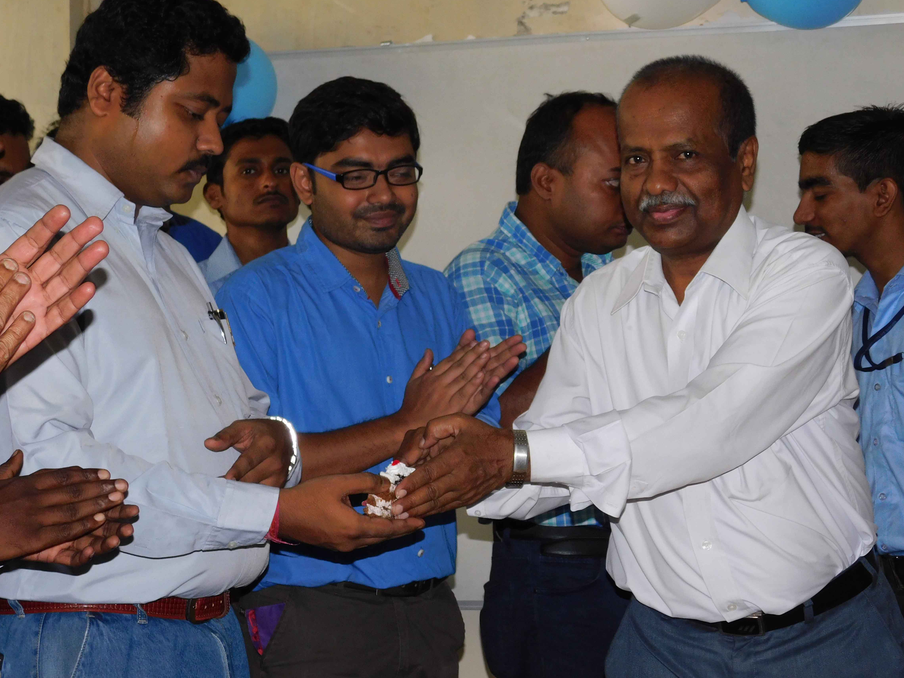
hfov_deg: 24.1
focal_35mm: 81
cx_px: 451
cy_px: 338
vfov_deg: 18.2
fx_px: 2115
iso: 250
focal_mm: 14.2
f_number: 4.4
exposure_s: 1/60
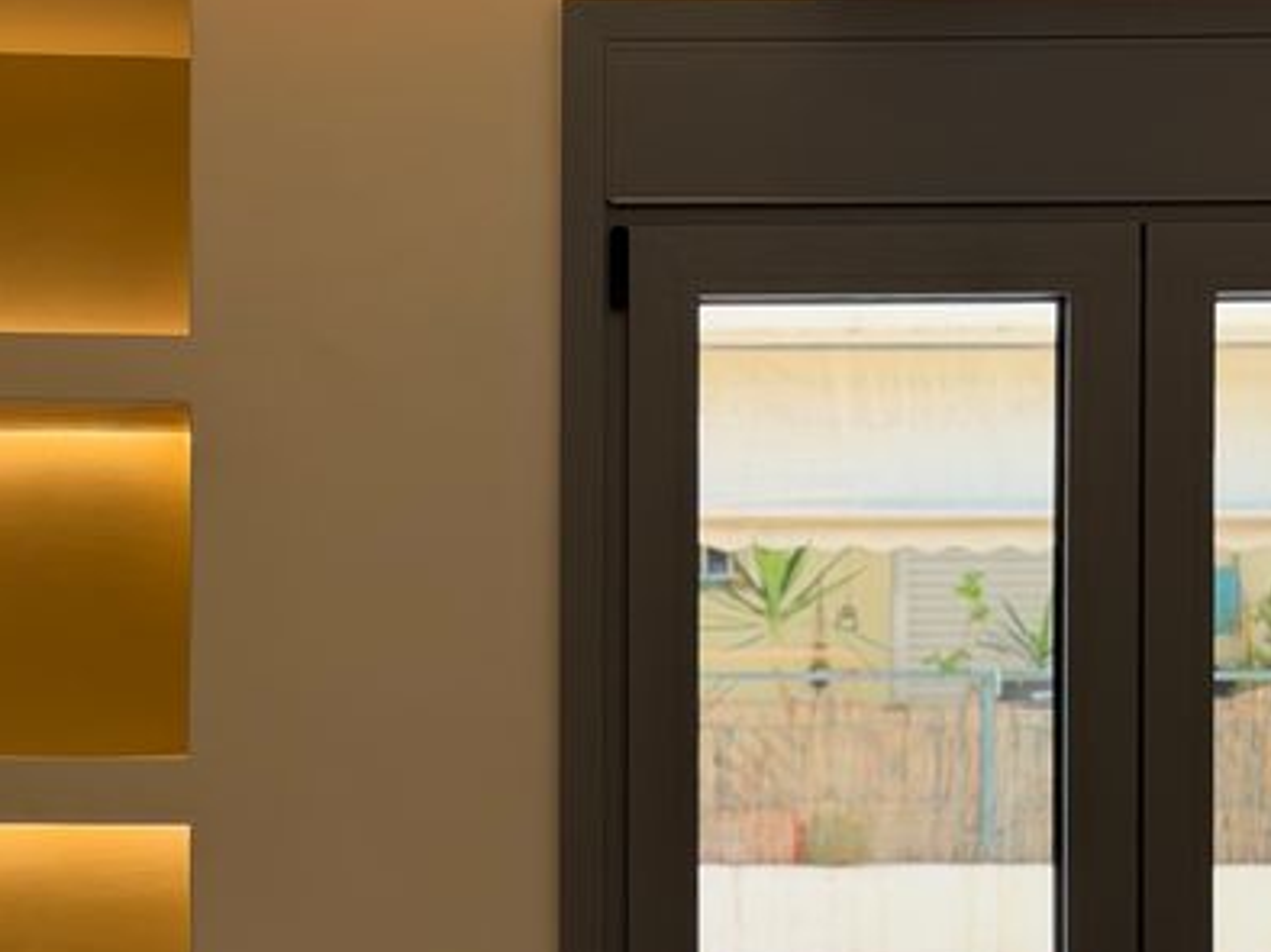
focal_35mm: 78
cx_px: 326
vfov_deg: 18.7
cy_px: 742
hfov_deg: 24.8
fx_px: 2862
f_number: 1.78
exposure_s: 1/200
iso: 64
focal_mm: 6.76
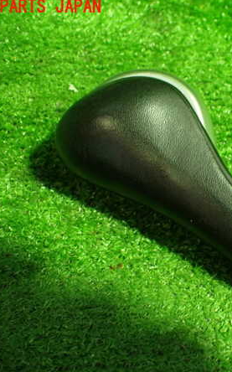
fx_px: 436
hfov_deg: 28.9
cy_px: 185
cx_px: 200
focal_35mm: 43
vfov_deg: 46.2
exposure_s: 1/60
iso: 800
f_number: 2.3
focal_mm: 5.4
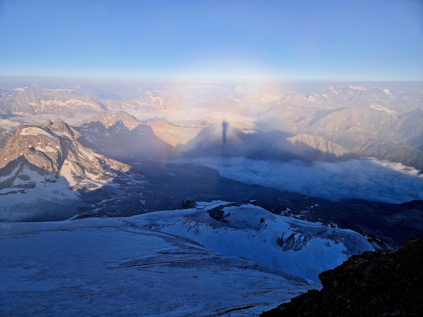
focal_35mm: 23
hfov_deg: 73.9
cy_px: 158
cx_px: 212
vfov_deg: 58.9
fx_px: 281
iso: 50
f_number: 1.8
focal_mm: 5.4
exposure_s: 1/1111
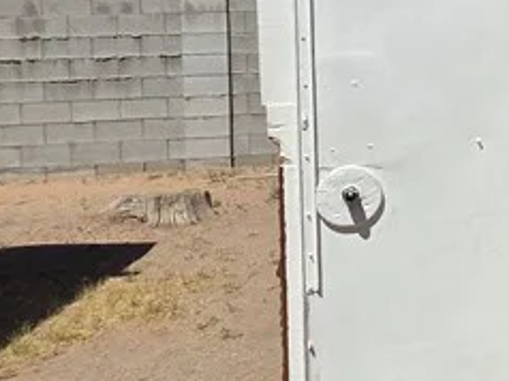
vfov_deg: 25.1
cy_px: 24
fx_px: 823
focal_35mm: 56
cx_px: 742
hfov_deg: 26.2
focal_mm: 2.2
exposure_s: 1/4994
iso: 40
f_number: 1.9
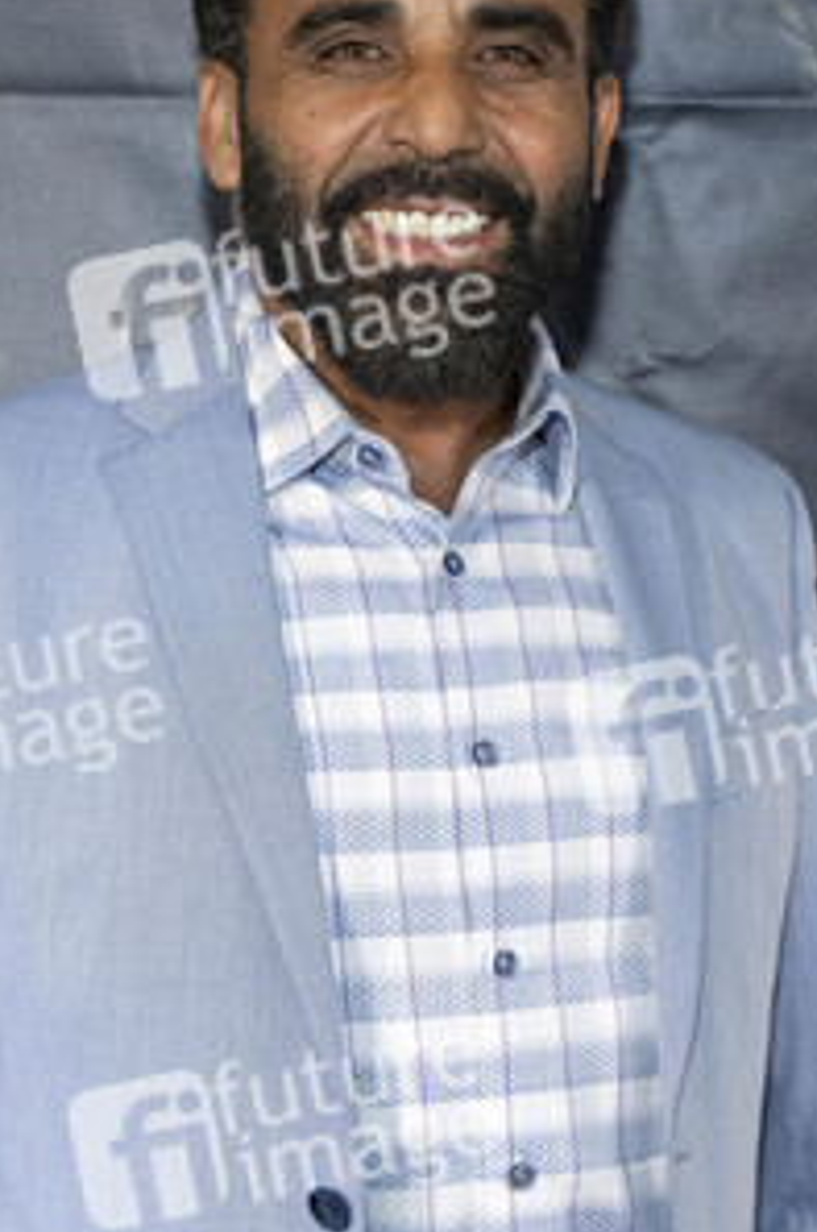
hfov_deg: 15.3
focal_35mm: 89
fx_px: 3040
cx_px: 402
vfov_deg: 22.9
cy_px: 510
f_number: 5.6
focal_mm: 66
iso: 800
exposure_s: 1/200
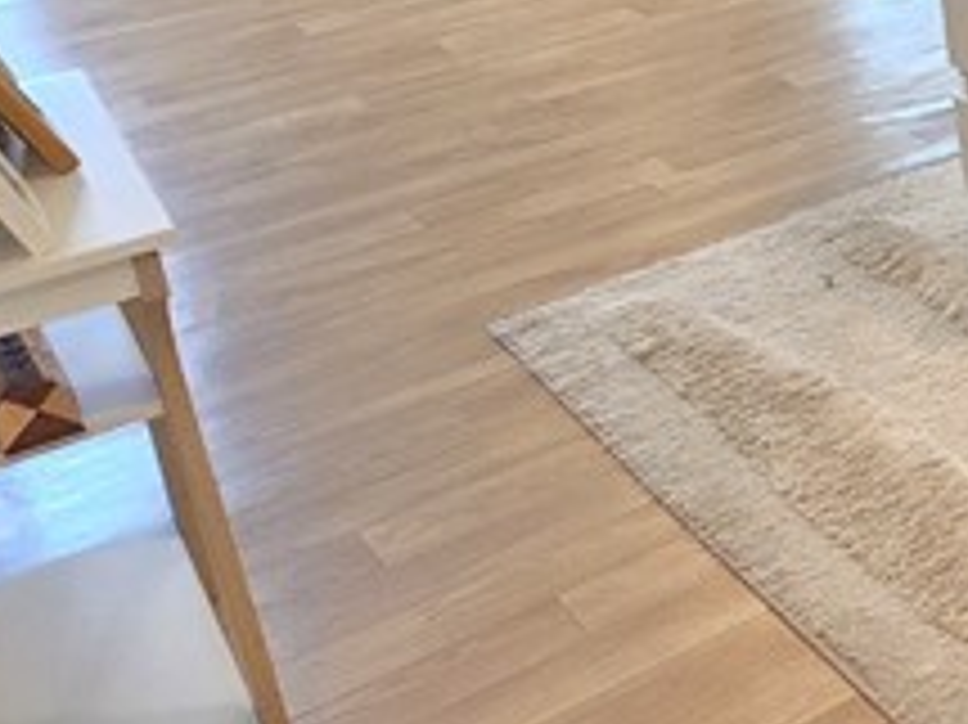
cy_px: -130
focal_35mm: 62
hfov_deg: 21.9
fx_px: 1733
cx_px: 1666
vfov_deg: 22.0
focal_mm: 2.2
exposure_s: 1/60
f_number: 2.2
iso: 640
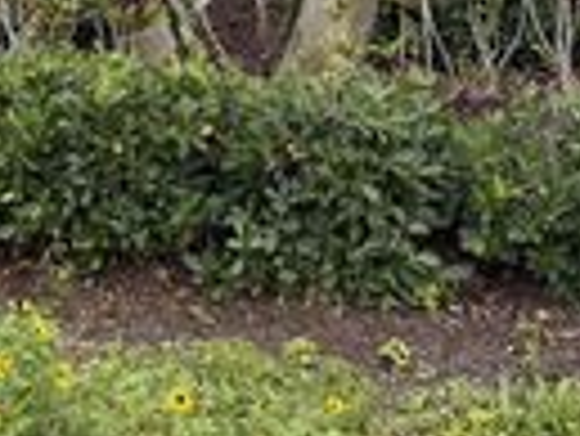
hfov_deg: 16.1
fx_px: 1996
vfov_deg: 11.7
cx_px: -36
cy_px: -306
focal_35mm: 119
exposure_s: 1/1727
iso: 100
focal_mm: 6.76
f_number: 1.78
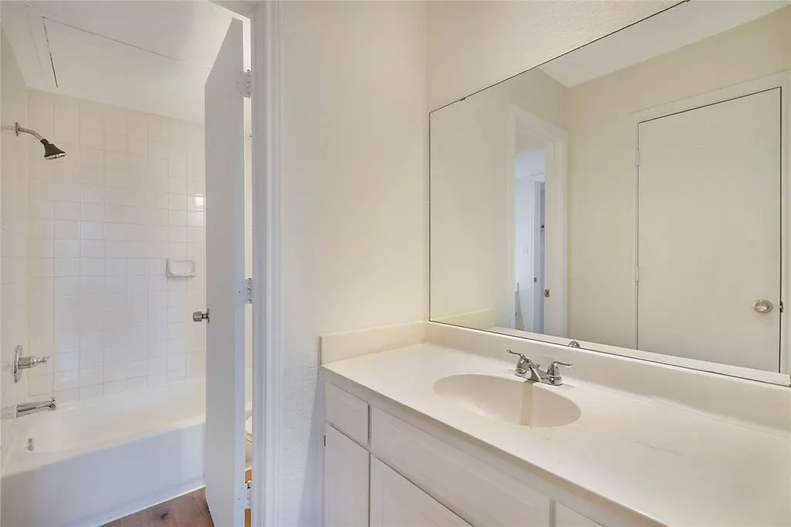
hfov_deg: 100.4
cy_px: 264
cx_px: 396
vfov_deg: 77.3
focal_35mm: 15
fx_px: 329
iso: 100
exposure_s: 1/25
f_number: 8
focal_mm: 10
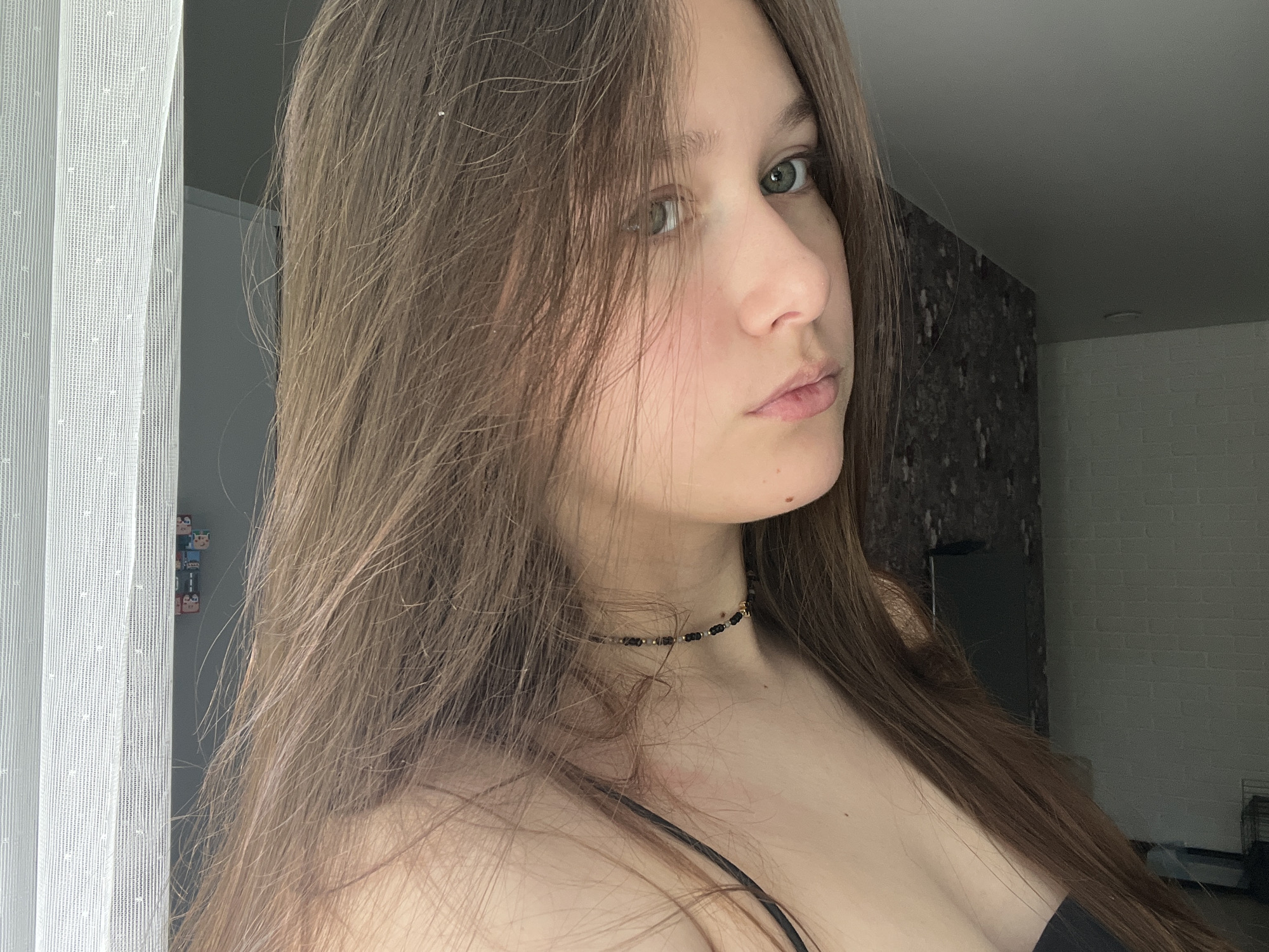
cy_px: 476
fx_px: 1100
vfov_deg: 46.8
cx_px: 634
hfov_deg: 60.0
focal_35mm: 30
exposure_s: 1/60
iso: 125
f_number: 2.2
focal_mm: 2.71
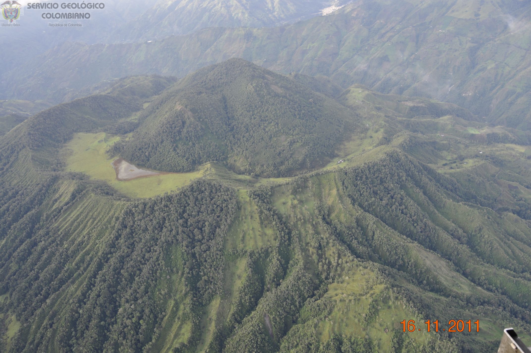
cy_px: 176
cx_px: 266
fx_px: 398
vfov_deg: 47.8
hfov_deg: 67.4
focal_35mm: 27
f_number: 8
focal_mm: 18
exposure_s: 1/60
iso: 200
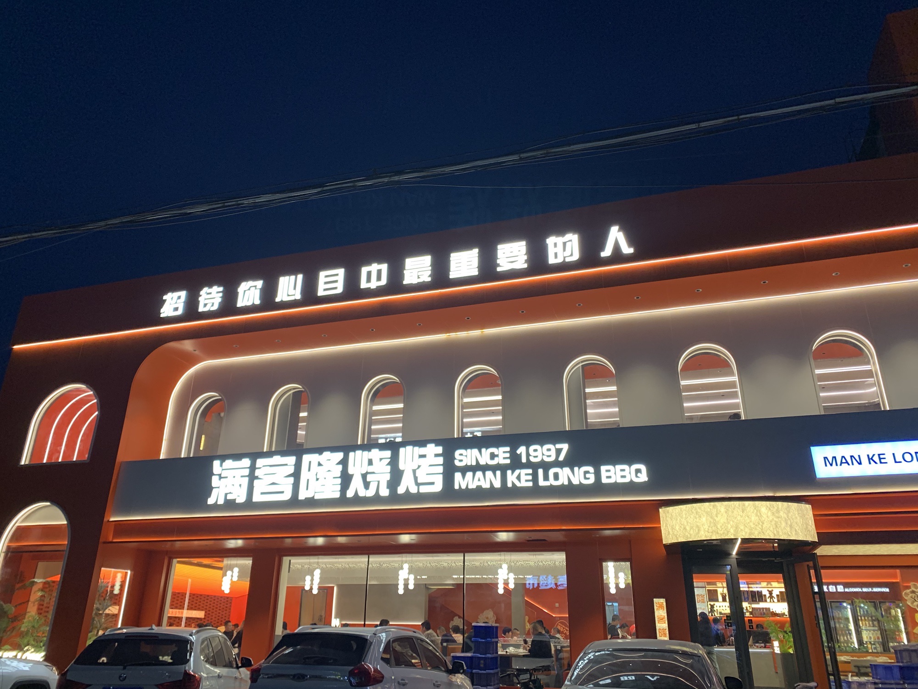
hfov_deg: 67.3
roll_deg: -1.4
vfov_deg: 53.1
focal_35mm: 26
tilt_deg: +22.6
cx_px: 459
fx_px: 690
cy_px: 344
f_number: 1.8
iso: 100
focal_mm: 4.25
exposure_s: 1/60
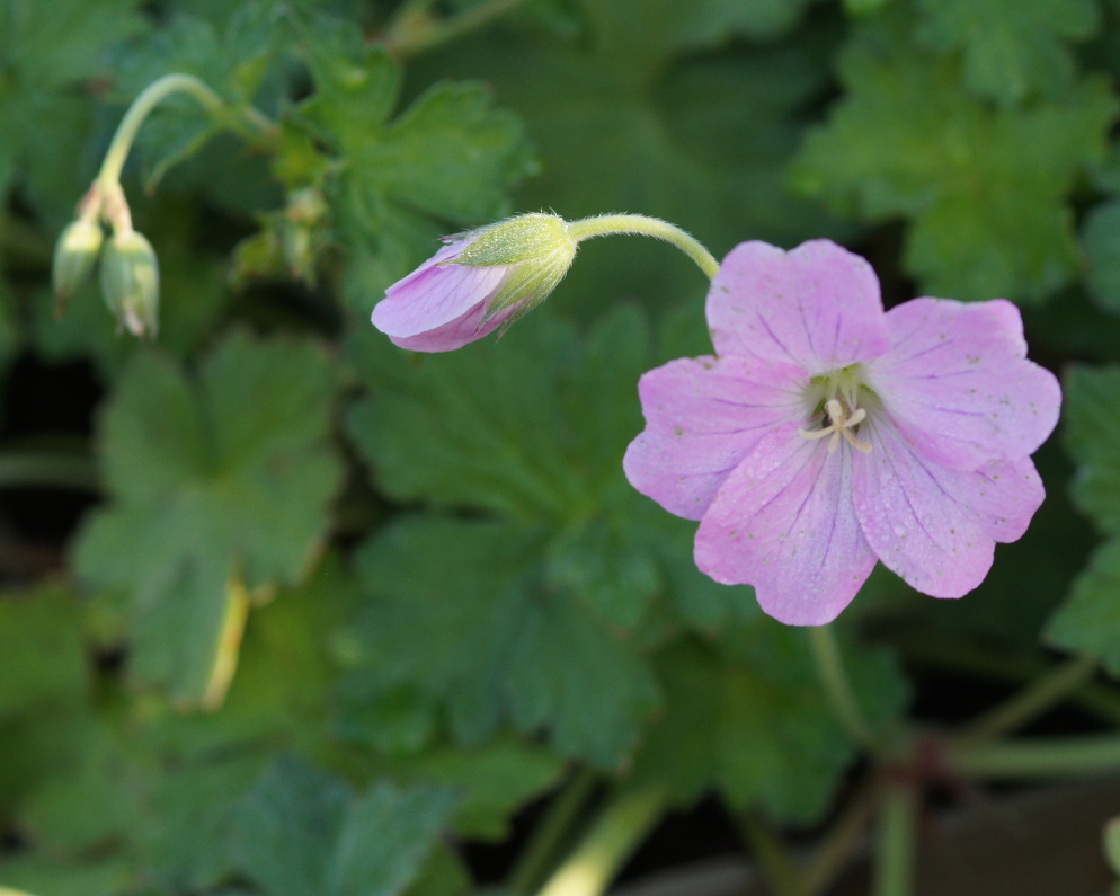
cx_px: 647
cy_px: 447
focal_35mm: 170
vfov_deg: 9.1
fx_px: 5635
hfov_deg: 11.3
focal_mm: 100
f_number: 5.6
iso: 320
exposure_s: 1/160
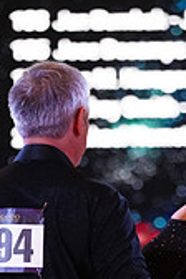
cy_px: 435
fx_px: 3503
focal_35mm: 452
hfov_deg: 3.0
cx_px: 134
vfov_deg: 4.5
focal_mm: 131
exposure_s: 1/400
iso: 5000
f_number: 2.8
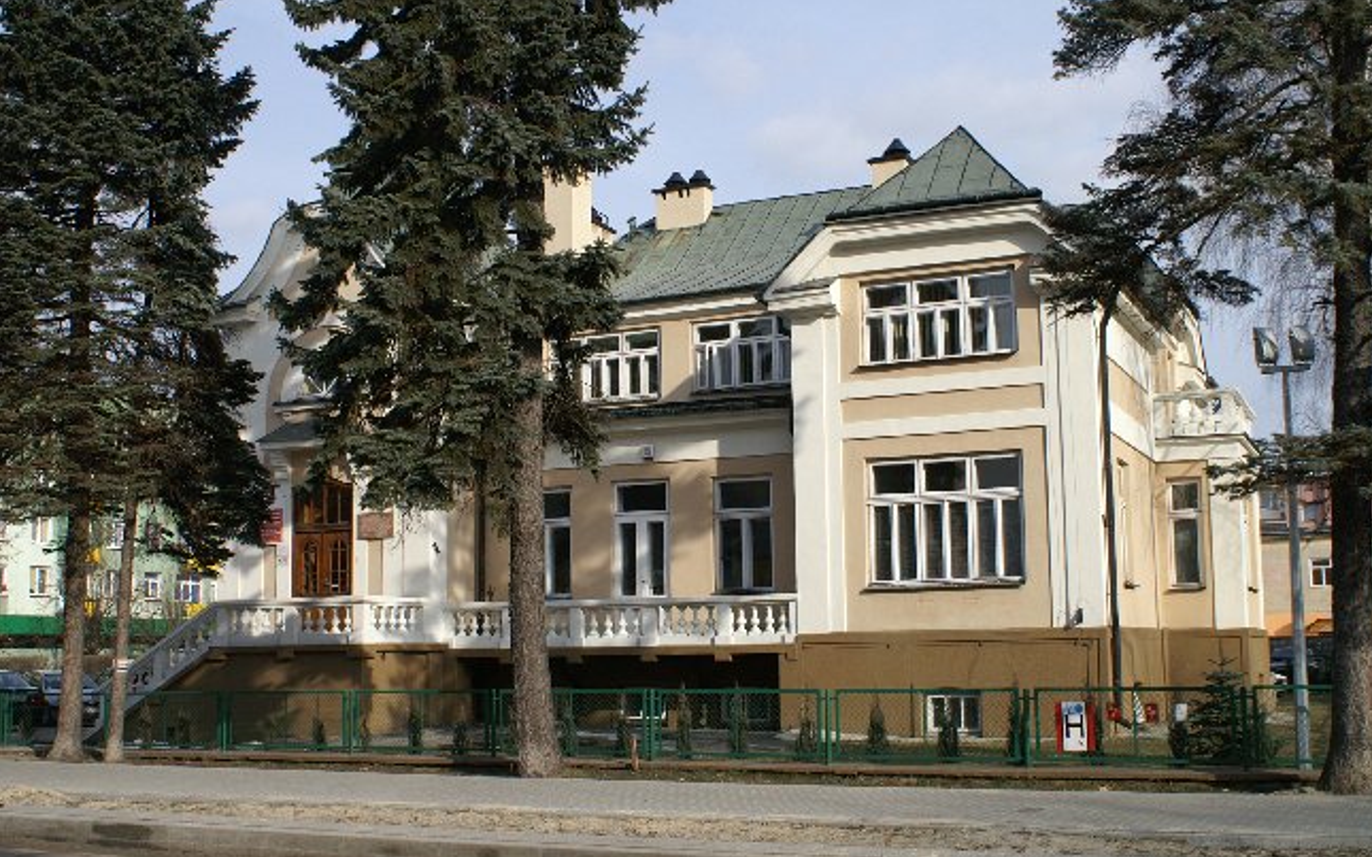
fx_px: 1496
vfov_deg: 32.0
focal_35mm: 40
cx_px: 689
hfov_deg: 49.3
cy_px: 451
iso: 100
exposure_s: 1/160
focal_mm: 26
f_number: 11
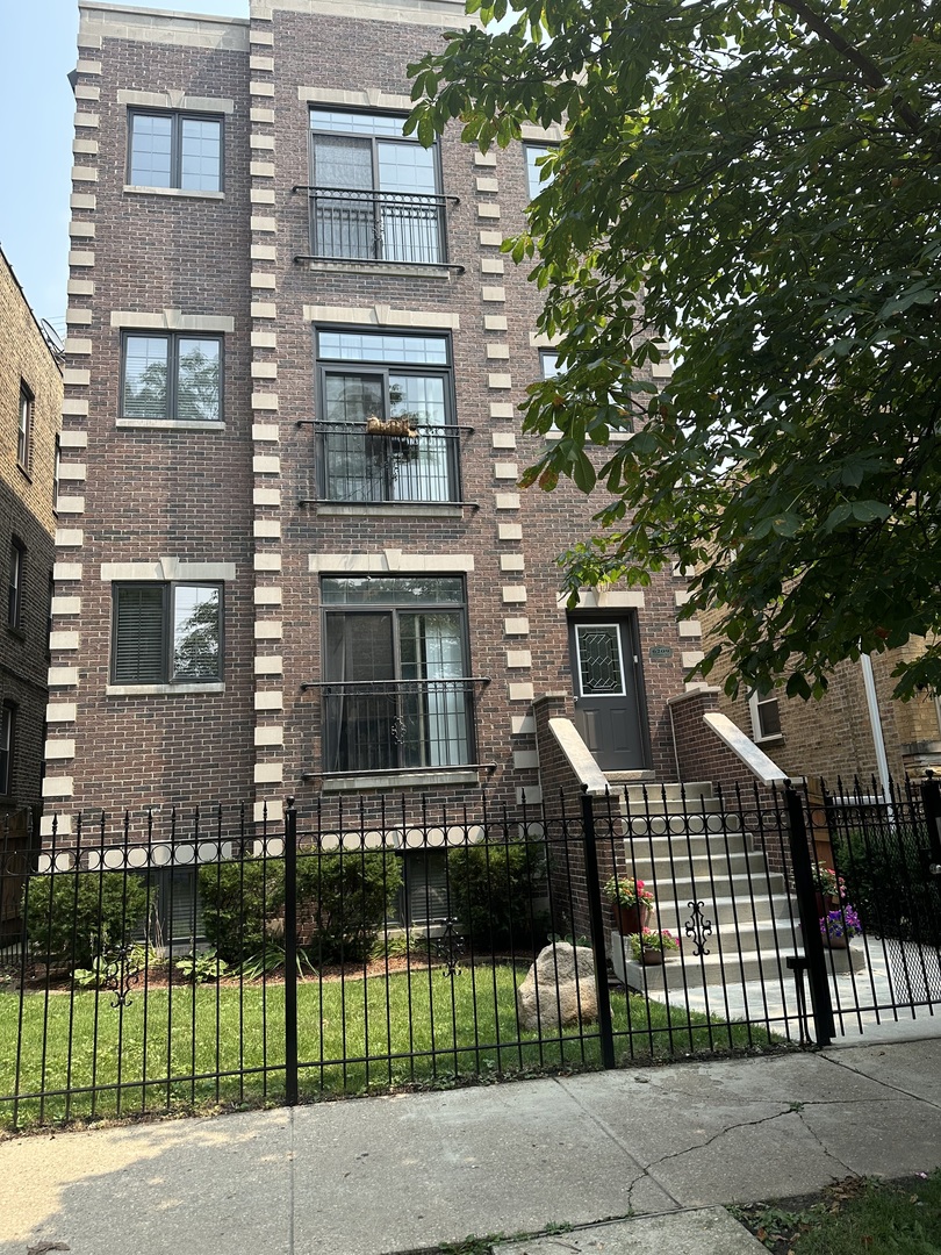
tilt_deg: +15.5
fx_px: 870
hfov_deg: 56.8
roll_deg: +3.4
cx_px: 470
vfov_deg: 71.6
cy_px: 628
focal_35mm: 24
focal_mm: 6.86
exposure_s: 1/1357
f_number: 1.78
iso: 80
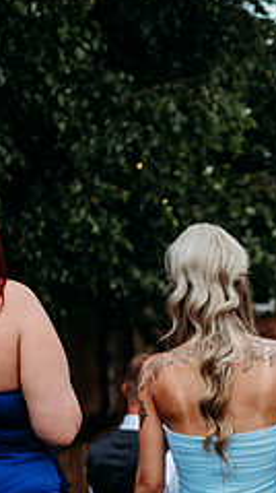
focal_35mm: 69
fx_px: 900
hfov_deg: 17.4
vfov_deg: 29.4
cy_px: 435
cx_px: 202
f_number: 1.8
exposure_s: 1/2500
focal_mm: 35
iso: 100
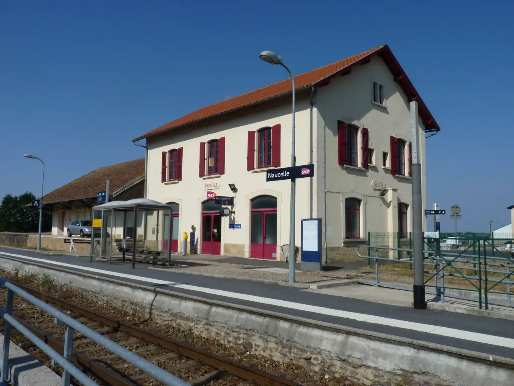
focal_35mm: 29
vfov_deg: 48.2
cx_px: 257
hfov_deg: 61.7
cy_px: 193
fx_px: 431
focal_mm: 5.1
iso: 80
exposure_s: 1/500
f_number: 6.3
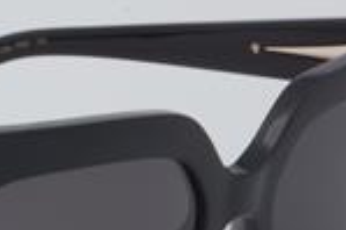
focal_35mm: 201
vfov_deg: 6.8
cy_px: 214
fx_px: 1930
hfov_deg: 10.2
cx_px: 0
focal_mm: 50
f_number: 32
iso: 100
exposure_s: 1/4
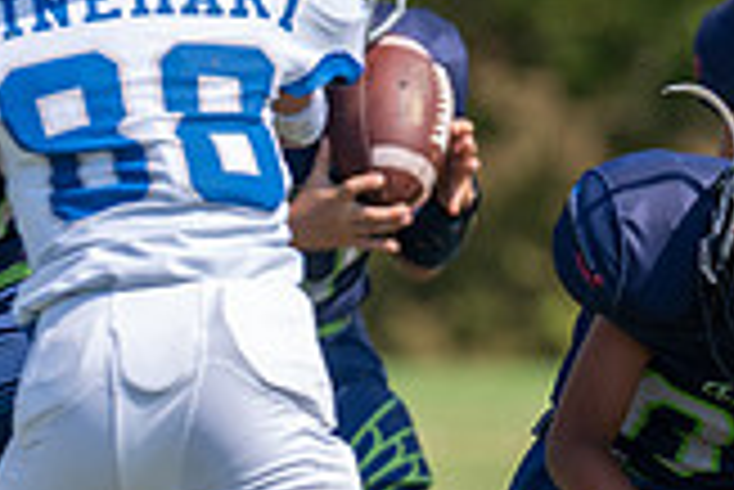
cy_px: 492
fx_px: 14509
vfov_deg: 1.9
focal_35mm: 711
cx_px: 720
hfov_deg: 2.9
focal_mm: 200
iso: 200
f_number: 4
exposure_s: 1/1600
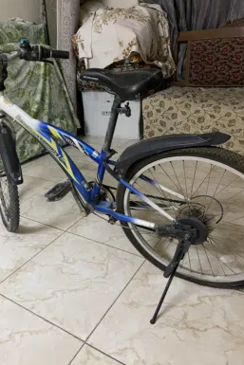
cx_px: 107
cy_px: 176
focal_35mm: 27
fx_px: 274
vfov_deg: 67.3
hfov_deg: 47.9
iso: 640
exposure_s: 1/37
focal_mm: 5.1
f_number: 1.6
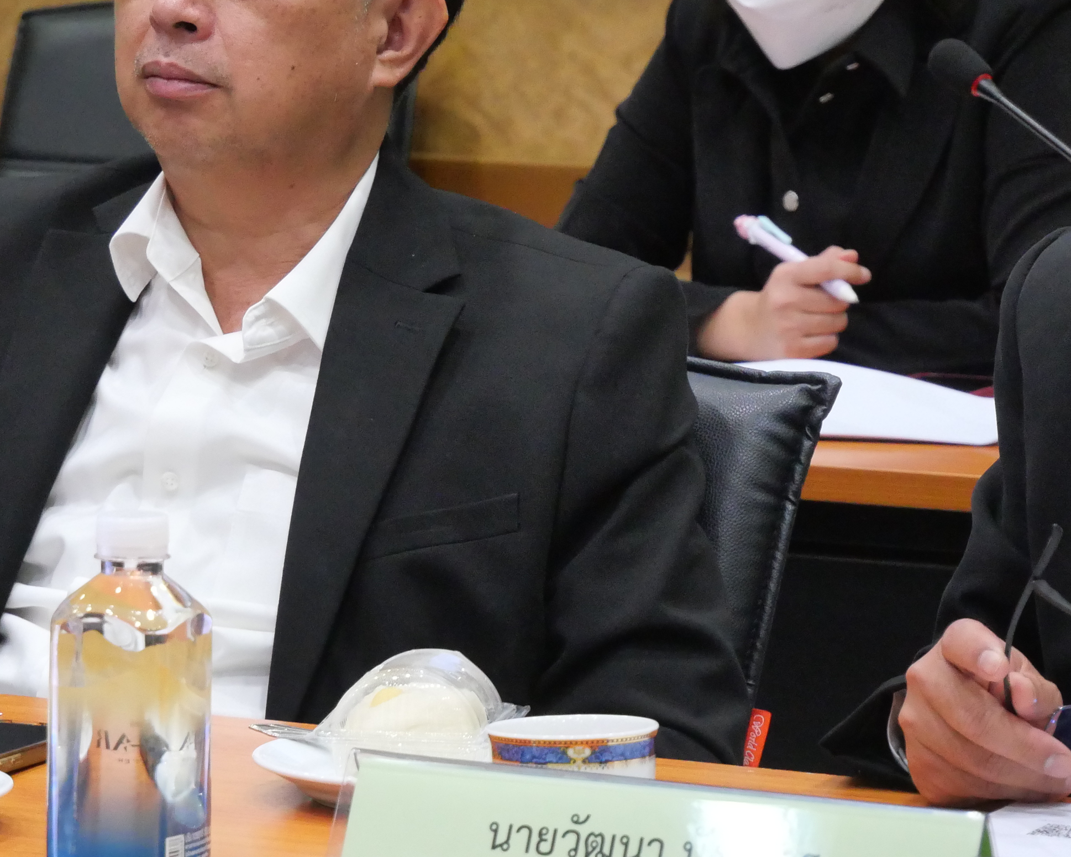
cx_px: 165
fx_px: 7070
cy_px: 266
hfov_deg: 8.6
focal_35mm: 223
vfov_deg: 6.9
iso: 3200
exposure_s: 1/80
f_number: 5.6
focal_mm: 60
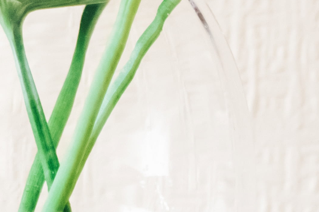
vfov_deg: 4.6
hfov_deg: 6.8
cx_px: -279
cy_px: 3
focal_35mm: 297
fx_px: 2630
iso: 500
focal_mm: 35
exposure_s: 1/250
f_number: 1.8
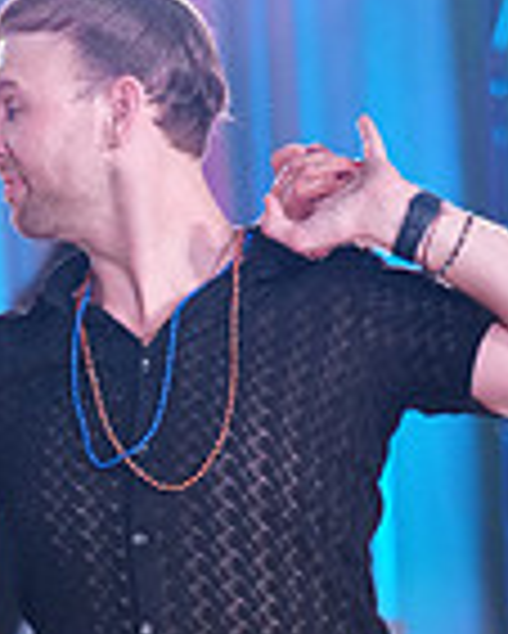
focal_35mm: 304
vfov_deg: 6.3
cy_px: 967
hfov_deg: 5.1
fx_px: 5707
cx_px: -43
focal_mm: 79
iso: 2000
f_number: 2.8
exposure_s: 1/500
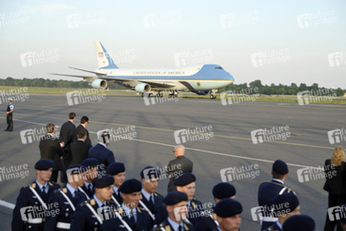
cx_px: 173
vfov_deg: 20.9
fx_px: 625
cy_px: 116
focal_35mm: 65
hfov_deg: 31.0
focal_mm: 65
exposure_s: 1/1600
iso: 1000
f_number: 5
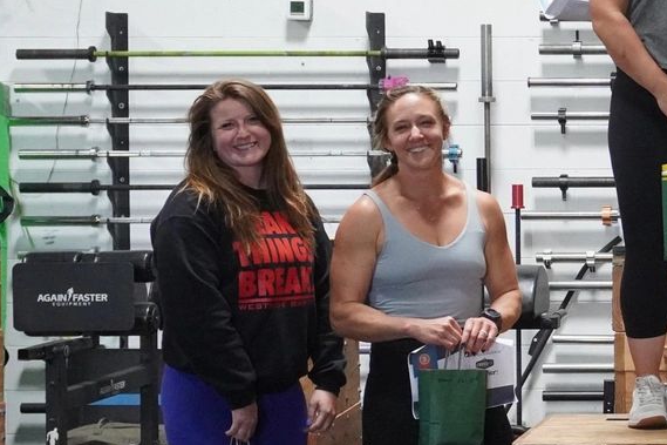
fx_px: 2056
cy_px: 162
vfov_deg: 12.3
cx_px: 872
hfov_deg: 17.3
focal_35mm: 111
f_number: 6.3
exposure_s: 1/80
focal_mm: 26
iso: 4000
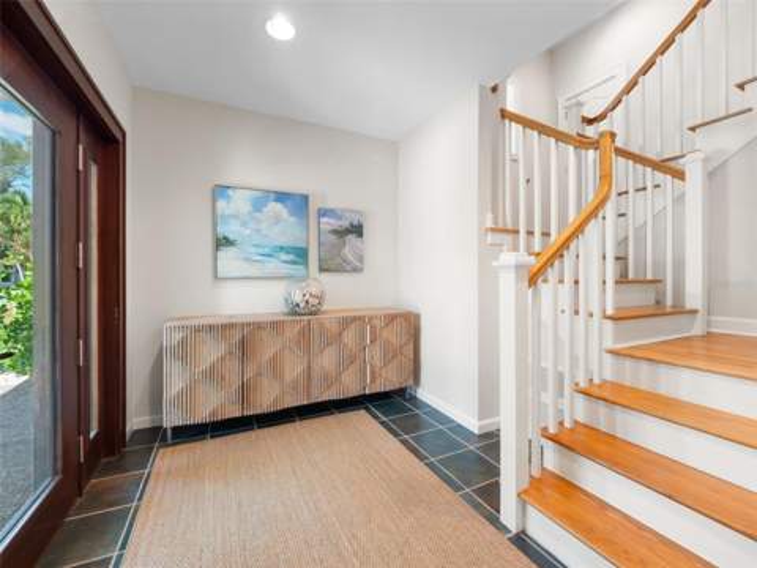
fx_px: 306
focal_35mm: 14
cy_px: 284
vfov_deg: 85.7
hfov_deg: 102.1
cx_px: 378
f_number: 7.1
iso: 200
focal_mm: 7
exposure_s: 1/3
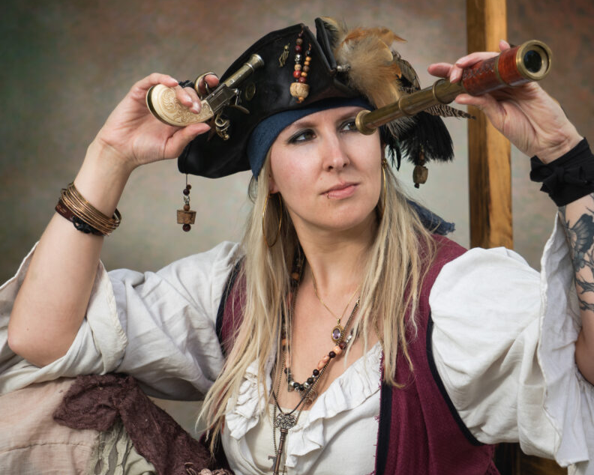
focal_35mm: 124
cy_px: 236
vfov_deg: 12.4
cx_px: 348
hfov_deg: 15.5
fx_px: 2180
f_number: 5.6
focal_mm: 73
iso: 100
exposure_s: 1/200
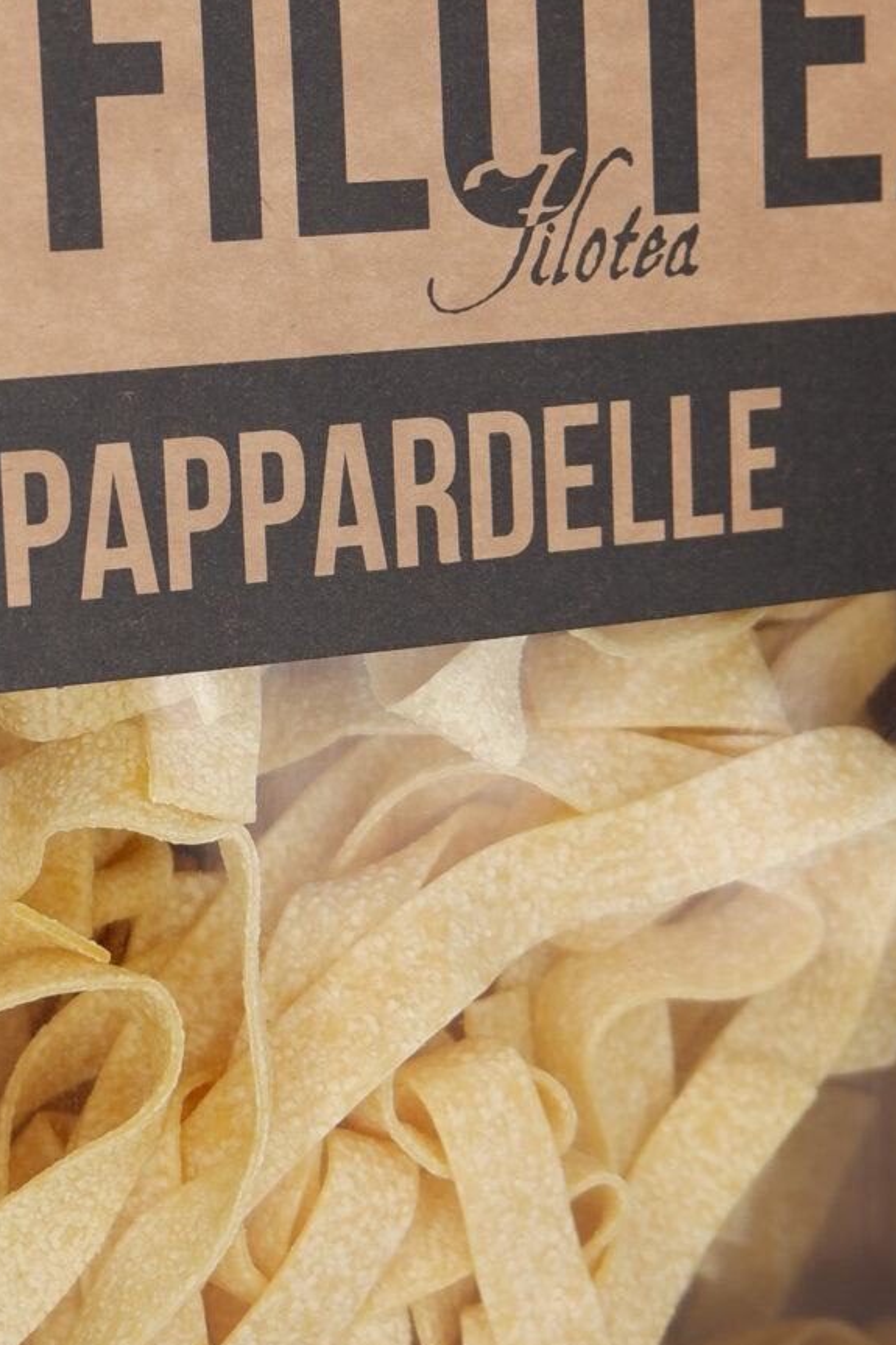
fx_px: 3324
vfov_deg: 22.9
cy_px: 658
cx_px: 225
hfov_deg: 15.3
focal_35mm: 89
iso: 200
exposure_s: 1/250
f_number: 4.2
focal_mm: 20.9
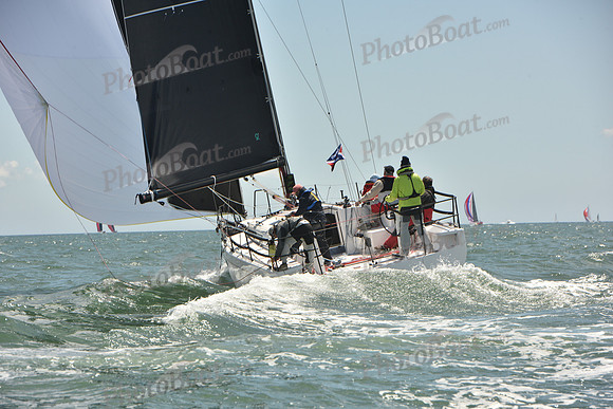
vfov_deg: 6.9
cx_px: 306
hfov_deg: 10.3
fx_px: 3406
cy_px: 204
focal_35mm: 200
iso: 320
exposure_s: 1/800
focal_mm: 200
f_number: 11
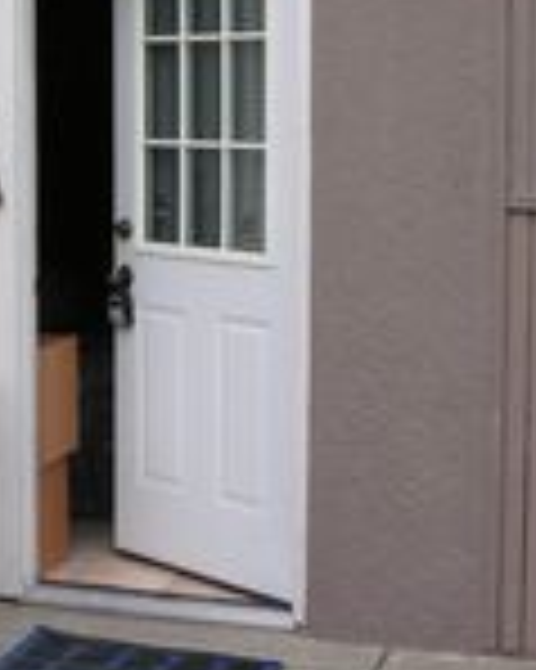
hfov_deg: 17.0
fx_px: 1767
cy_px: 198
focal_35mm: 89
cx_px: 63
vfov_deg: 21.4
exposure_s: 1/750
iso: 50
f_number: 2.8
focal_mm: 6.1
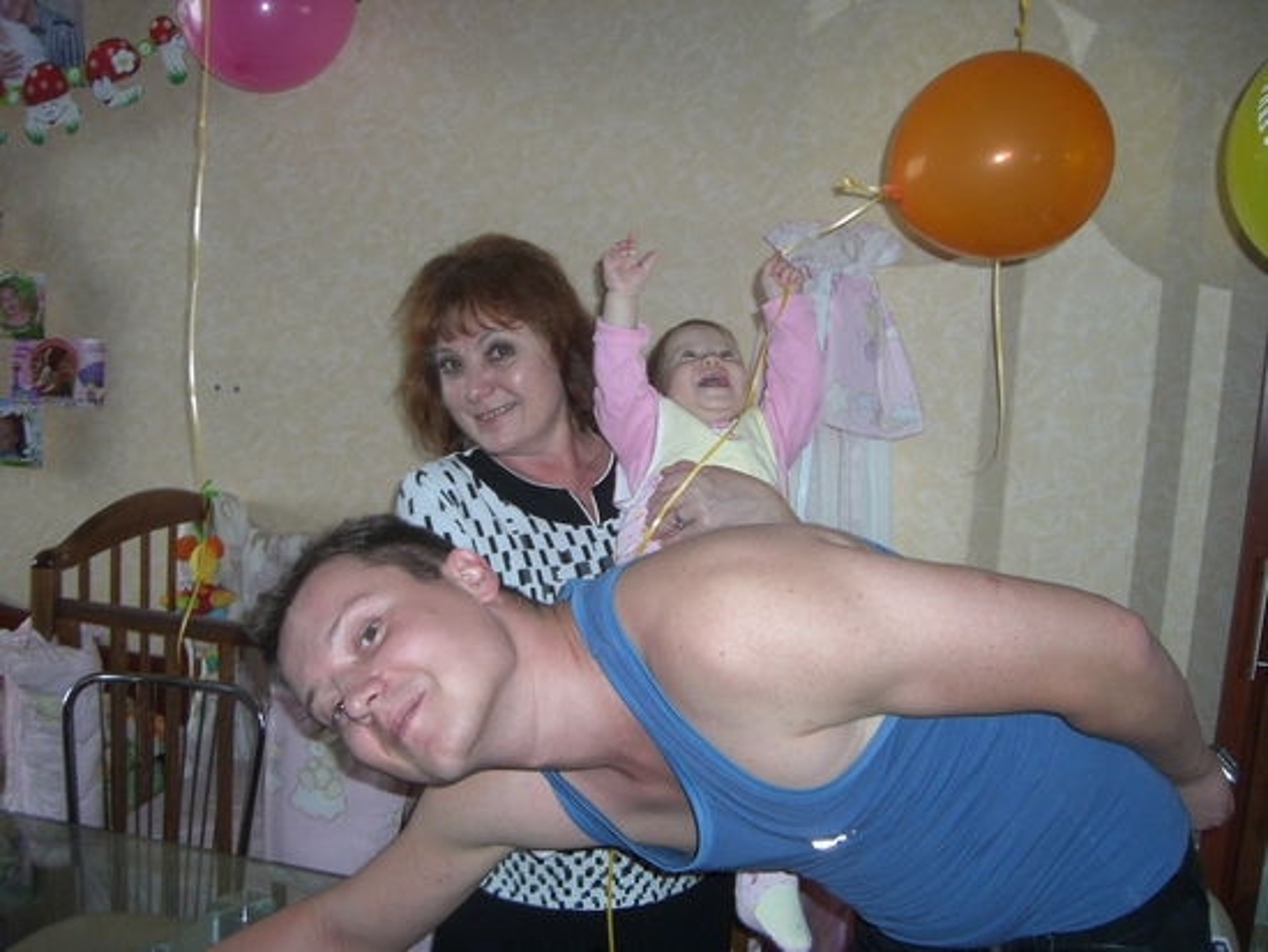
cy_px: 476
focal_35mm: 38
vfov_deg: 37.7
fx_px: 1393
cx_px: 634
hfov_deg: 49.0
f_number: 2.7
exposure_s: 1/60
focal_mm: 6.2
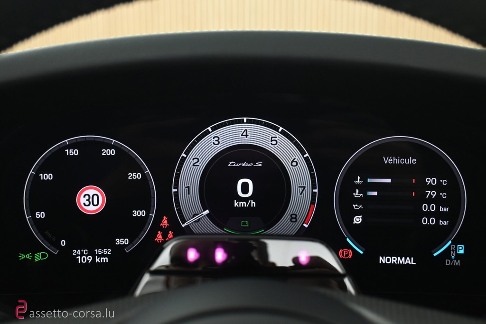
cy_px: 162
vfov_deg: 34.2
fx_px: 527
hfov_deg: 49.5
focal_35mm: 39
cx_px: 243
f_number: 4.5
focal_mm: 26
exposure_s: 1/40
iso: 1600
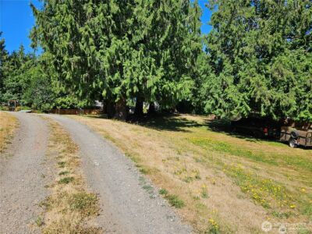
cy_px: 117
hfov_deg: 73.9
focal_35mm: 23
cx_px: 156
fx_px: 207
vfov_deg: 58.9
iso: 25
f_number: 1.8
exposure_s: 1/1732
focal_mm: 5.4
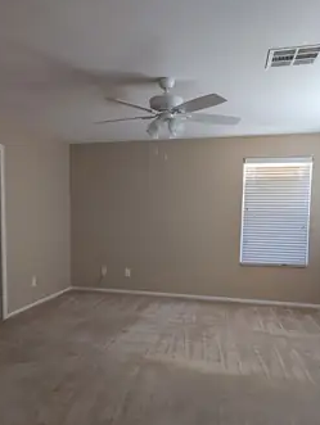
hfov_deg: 48.2
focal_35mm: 29
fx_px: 357
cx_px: 138
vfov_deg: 61.4
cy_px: 241
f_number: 1.68
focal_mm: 6.9
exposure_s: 1/120
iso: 457
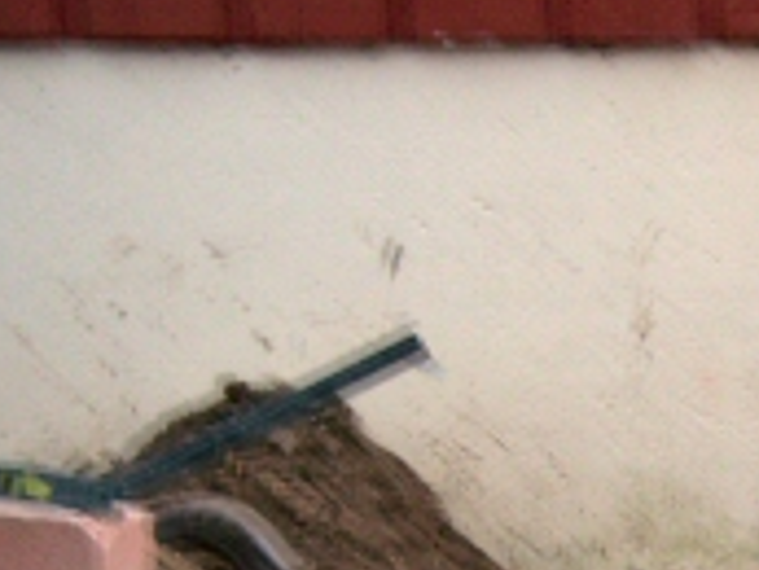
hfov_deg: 16.9
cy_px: 798
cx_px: 974
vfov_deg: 12.9
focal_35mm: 110
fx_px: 2414
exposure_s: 1/2
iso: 80
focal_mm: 6.3
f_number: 2.8
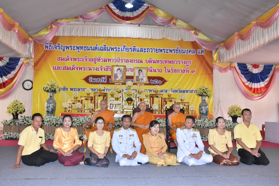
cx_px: 140
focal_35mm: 33
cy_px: 93
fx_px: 256
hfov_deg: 57.2
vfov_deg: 40.0
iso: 2500
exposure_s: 1/160
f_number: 6.3
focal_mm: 22
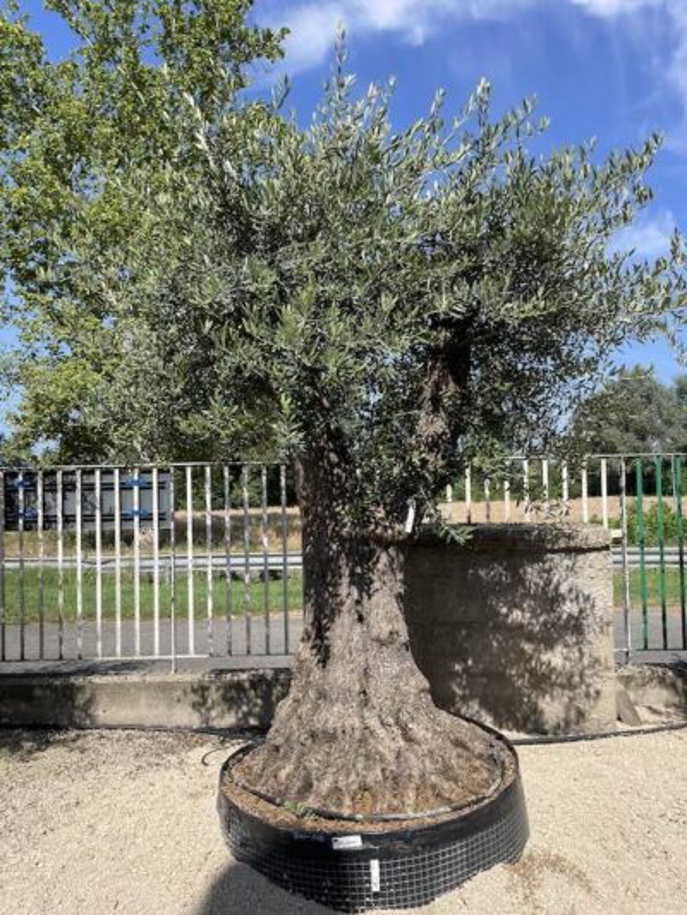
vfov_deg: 67.3
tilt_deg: +2.6
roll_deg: +0.4
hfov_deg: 53.1
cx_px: 344
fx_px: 688
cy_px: 458
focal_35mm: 26
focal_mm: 4.2
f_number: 1.6
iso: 32
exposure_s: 1/2564
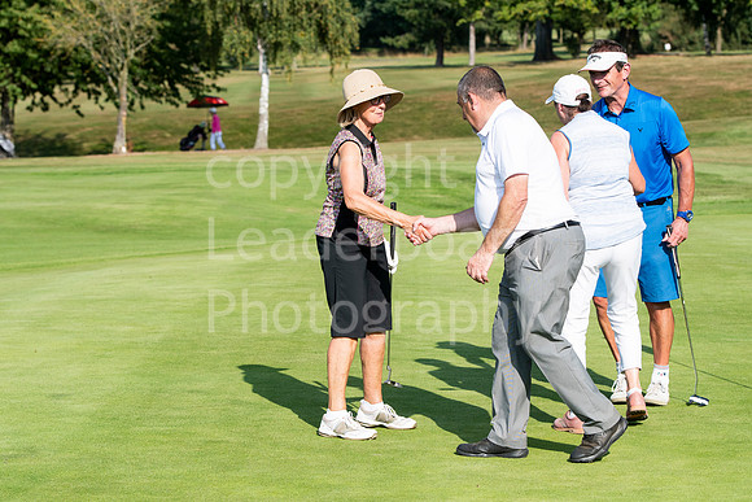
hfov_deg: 15.9
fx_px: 2695
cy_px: 251
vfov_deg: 10.6
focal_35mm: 129
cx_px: 376
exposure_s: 1/2000
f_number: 5.6
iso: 400
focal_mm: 86
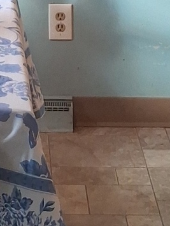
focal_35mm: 175
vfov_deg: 10.6
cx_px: -20
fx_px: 1144
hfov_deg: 8.4
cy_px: -184
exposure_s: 1/120
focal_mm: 4
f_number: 1.8
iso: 250
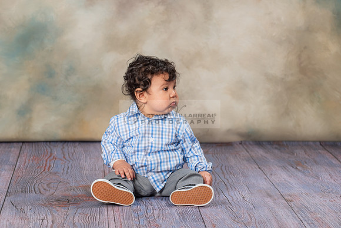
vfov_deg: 7.6
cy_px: 88
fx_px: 1721
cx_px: 169
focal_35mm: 182
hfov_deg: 11.3
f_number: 5.6
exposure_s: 1/125
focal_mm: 135
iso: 200
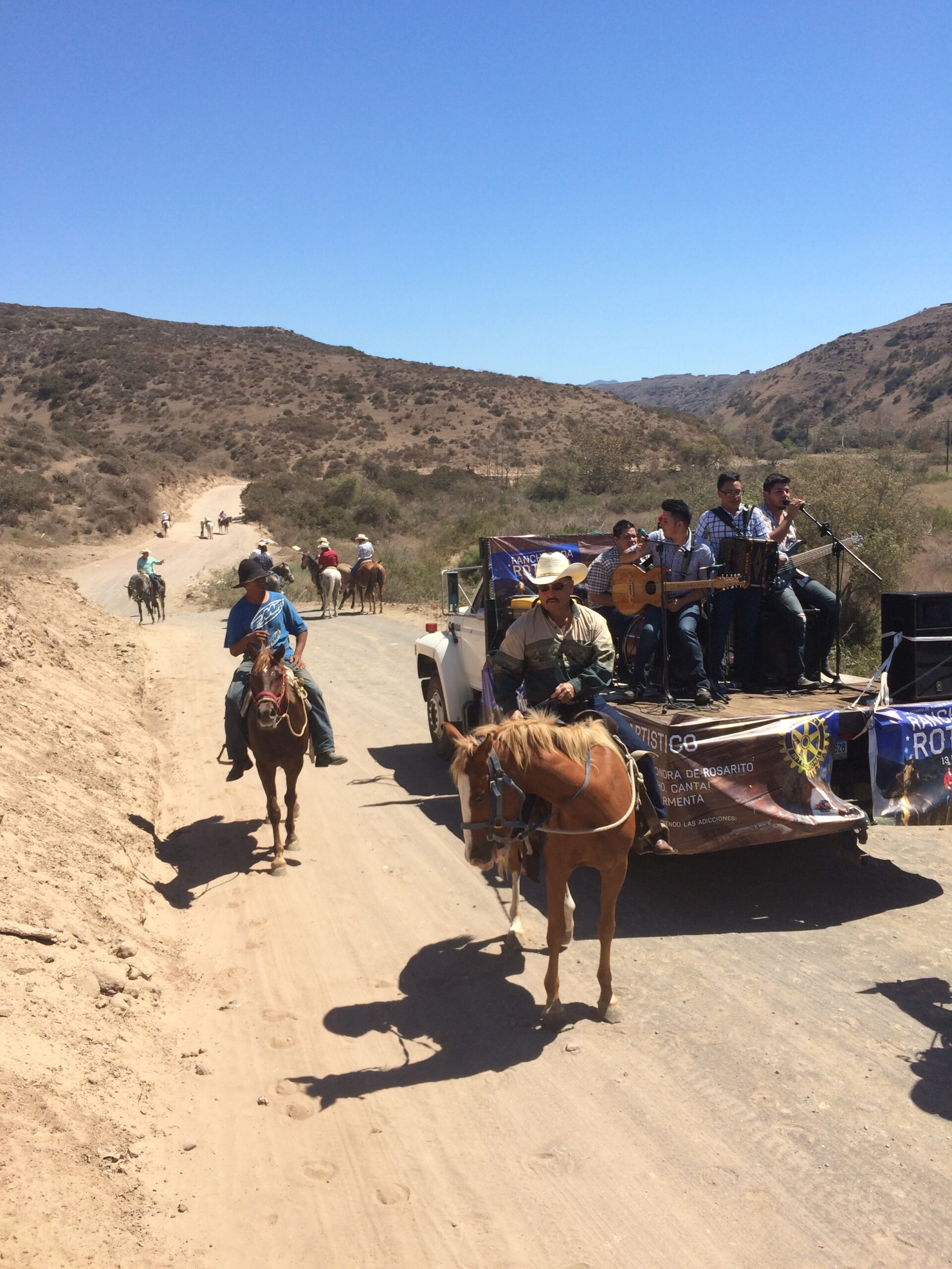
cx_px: 476
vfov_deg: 61.7
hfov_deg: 48.2
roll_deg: +4.9
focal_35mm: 29
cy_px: 634
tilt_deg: -13.6
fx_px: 1063
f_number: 2.2
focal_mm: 4.15
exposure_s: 1/1953
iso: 32
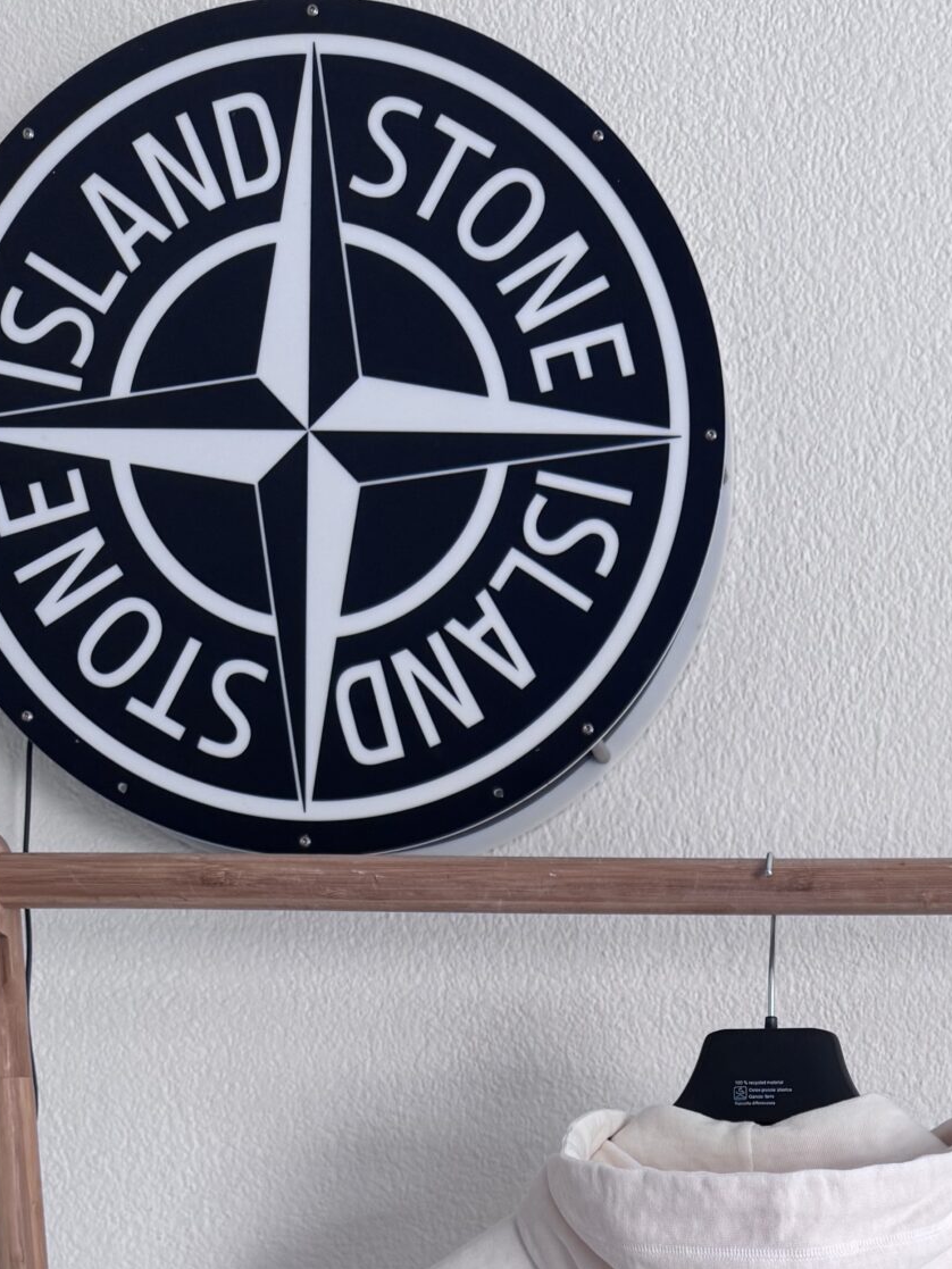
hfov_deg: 25.9
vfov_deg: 31.2
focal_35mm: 55
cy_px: 1380
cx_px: 821
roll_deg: -0.3
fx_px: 2016
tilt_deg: -3.1
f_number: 1.78
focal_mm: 6.76
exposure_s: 1/121
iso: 125
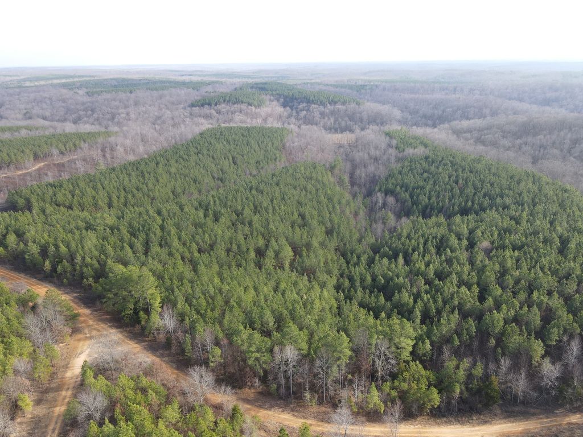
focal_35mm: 24
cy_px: 218
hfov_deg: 71.6
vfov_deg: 56.8
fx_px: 404
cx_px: 292
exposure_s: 1/160
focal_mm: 4.5
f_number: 2.8
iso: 100
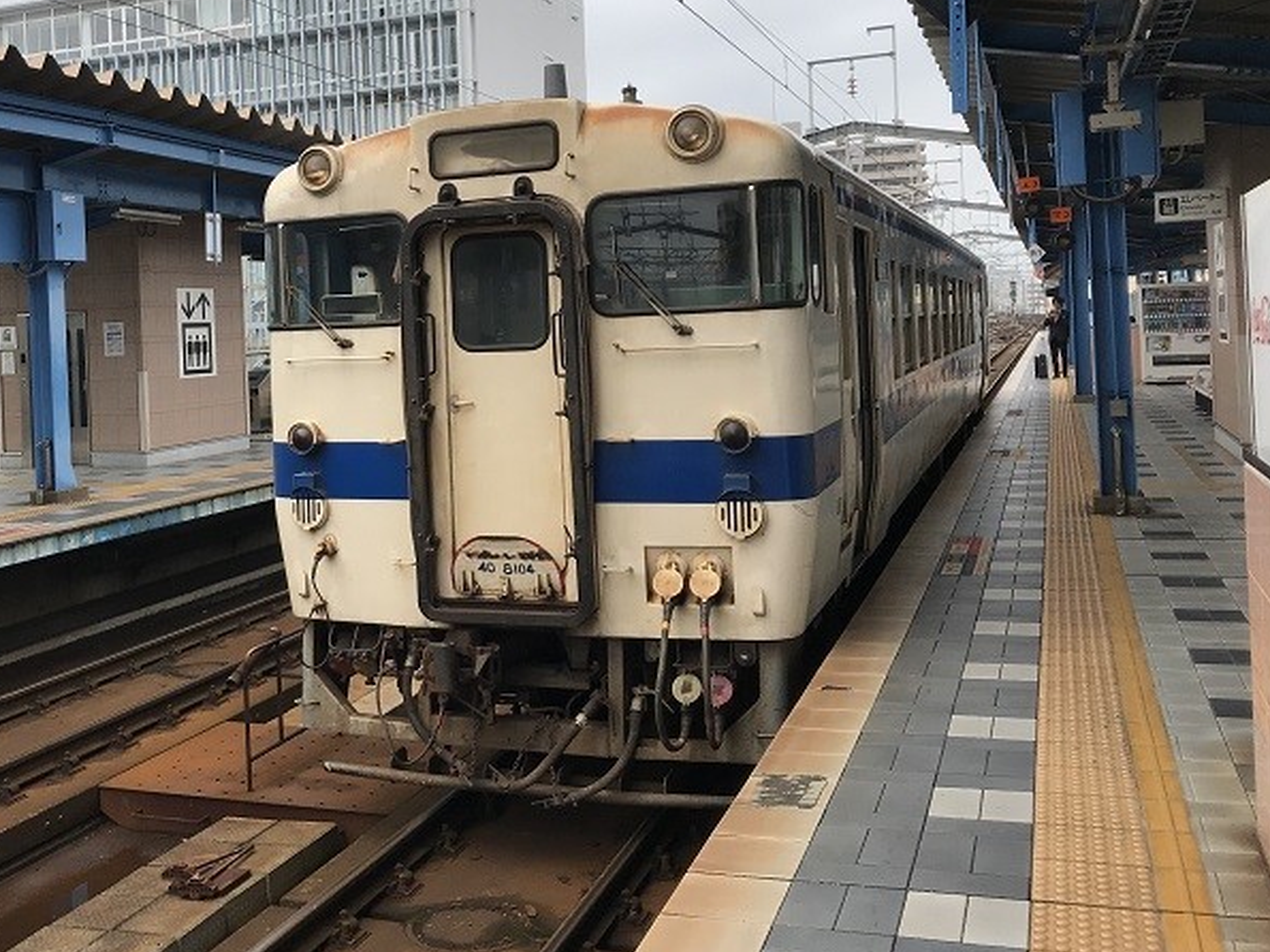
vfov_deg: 37.4
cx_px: 436
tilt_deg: -0.1
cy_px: 338
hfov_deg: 48.3
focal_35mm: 38
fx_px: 1394
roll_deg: +2.3
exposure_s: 1/2083
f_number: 1.8
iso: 20
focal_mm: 3.99
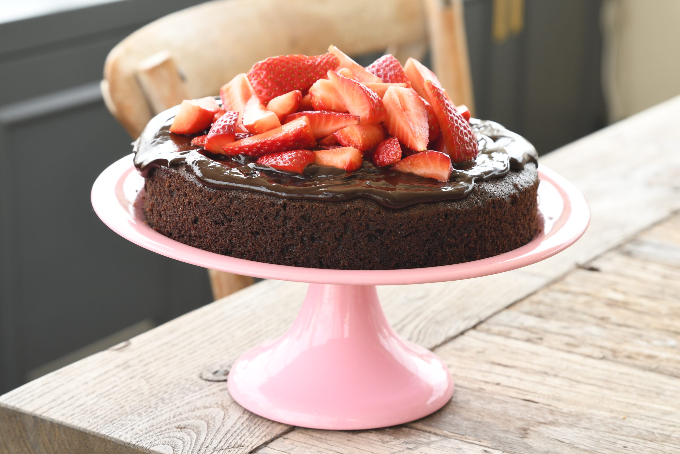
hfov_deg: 21.0
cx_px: 340
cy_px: 227
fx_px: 1832
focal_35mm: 97
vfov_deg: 14.1
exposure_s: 1/160
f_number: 5.6
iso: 500
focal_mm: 65
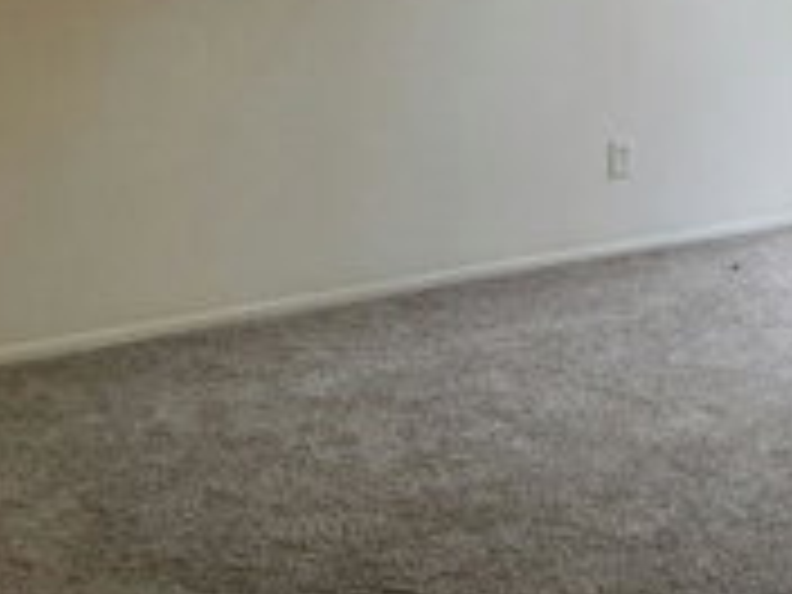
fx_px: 1556
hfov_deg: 26.6
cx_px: 844
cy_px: -68
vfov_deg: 20.5
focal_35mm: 68
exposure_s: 1/30
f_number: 2
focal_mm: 5.9
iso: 100
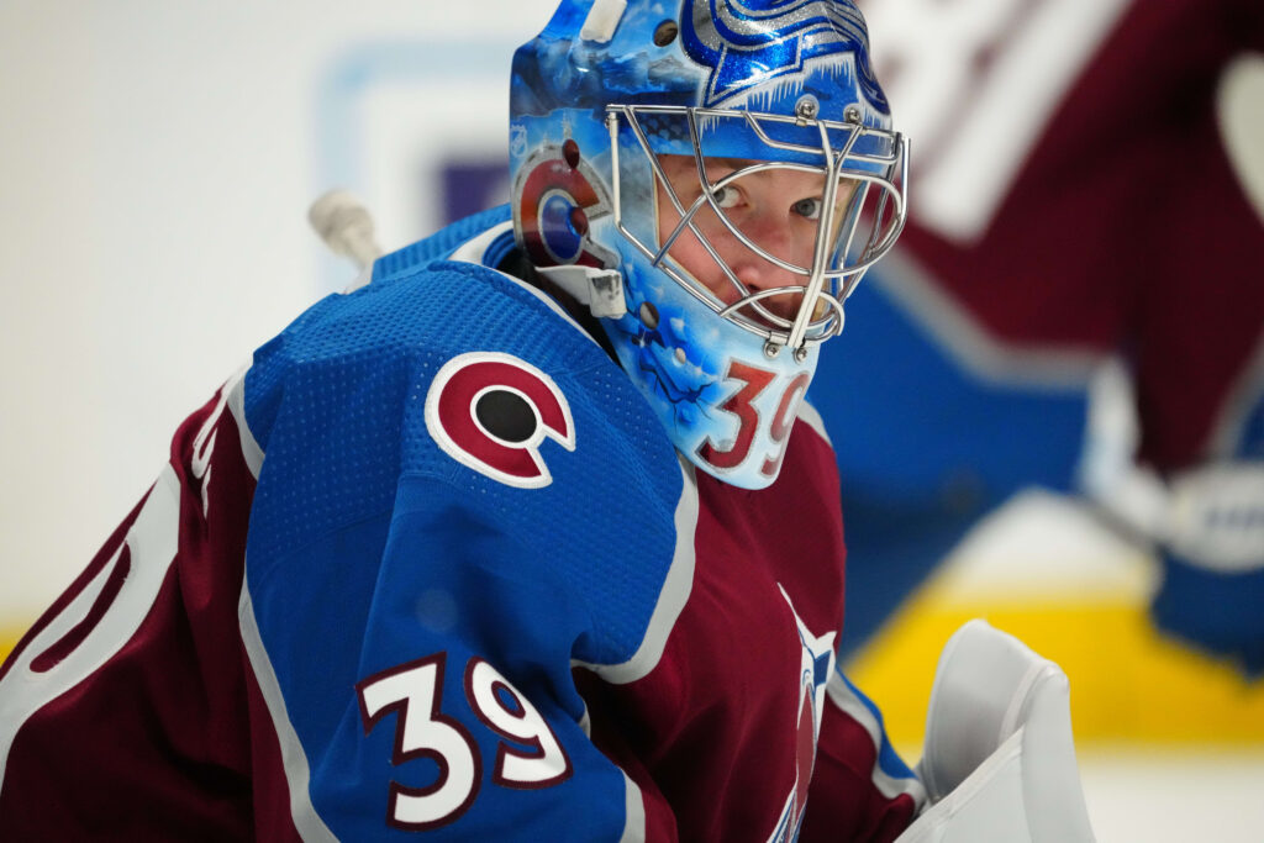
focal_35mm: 600
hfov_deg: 3.4
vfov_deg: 2.3
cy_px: 422
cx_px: 632
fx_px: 21068
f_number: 6.3
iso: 10000
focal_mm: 600
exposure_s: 1/1600
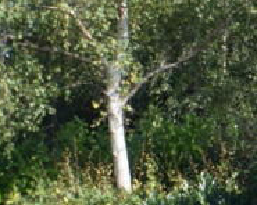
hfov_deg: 9.5
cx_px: 379
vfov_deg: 7.8
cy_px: 110
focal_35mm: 199
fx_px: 1514
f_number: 8
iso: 280
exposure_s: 1/250
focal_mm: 40
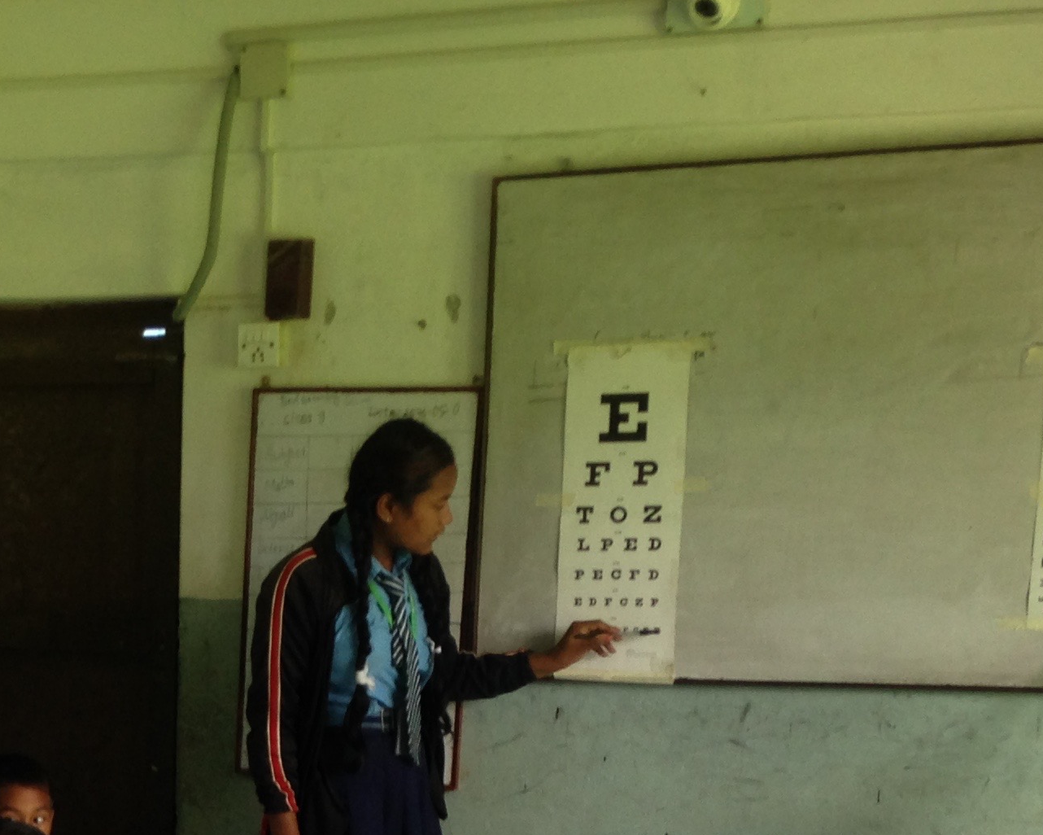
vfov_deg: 17.8
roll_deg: +1.3
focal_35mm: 82
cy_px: 995
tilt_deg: -13.4
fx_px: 2532
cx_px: 11
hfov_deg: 22.4
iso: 50
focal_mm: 4.12
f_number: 2.4
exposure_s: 1/24
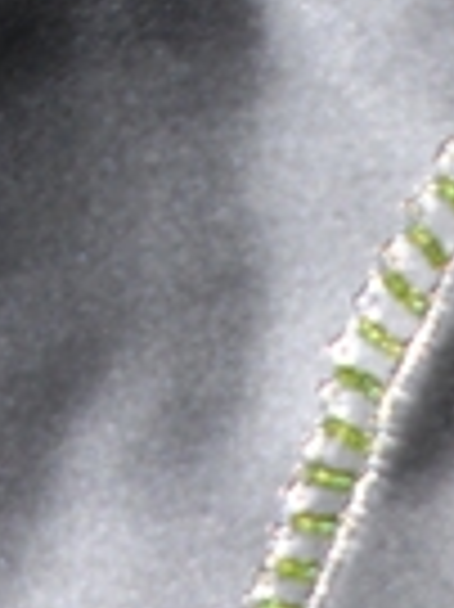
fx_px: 2207
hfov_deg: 11.3
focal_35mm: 126
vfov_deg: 13.9
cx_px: 690
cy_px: 1108
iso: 100
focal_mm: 6.3
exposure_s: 1/45
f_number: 2.8
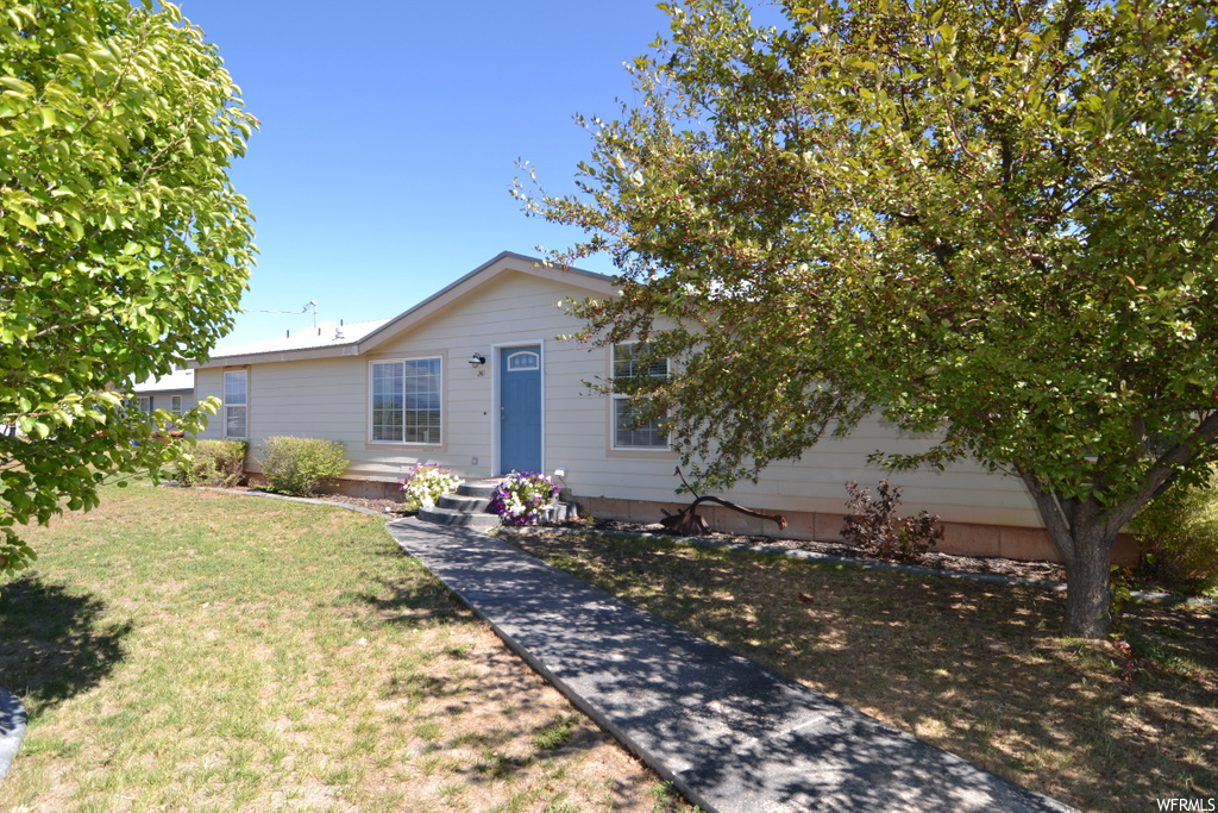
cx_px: 609
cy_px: 406
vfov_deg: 72.1
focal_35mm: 16
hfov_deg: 95.0
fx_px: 558
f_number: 5.6
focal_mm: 11
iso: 100
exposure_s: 1/200
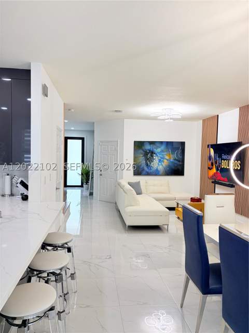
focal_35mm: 26
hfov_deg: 53.1
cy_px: 166
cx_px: 124
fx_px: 249
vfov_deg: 67.3
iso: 125
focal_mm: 5.96
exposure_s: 1/232
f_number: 1.6
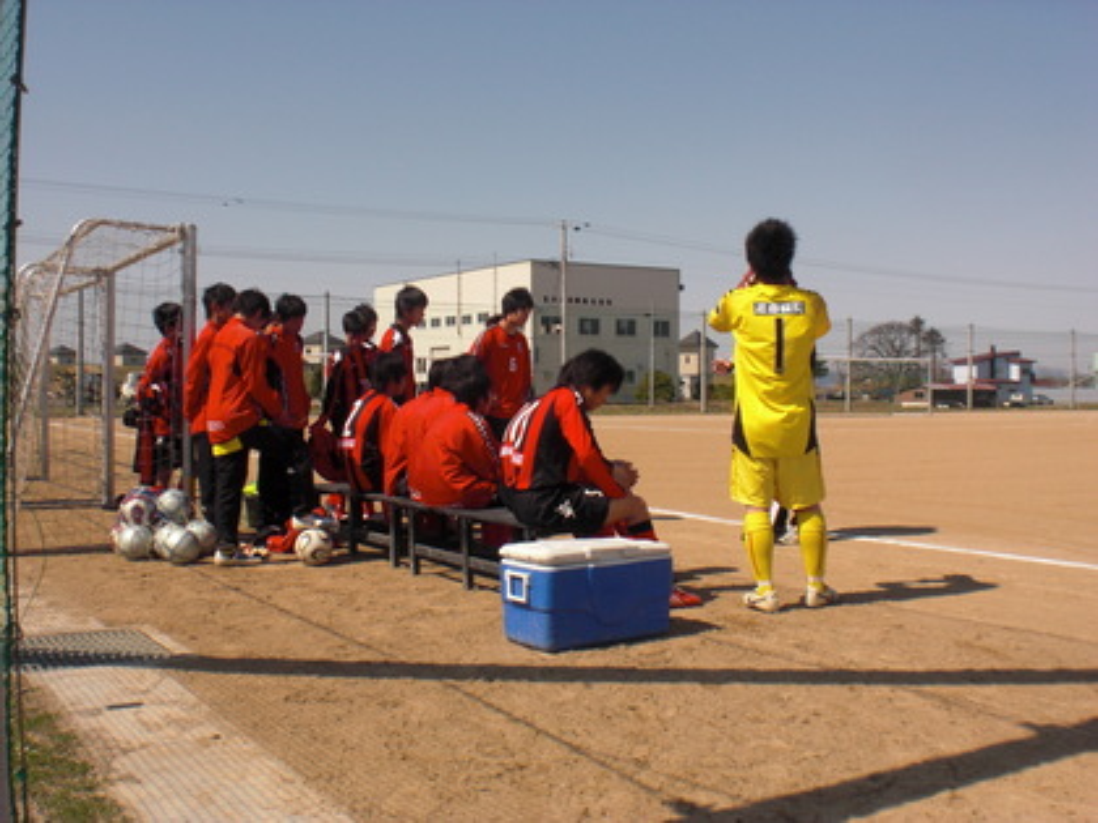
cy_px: 412
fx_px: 1205
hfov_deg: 49.0
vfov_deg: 37.7
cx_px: 549
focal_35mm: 38
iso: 64
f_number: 5.6
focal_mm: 6.3
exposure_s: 1/400
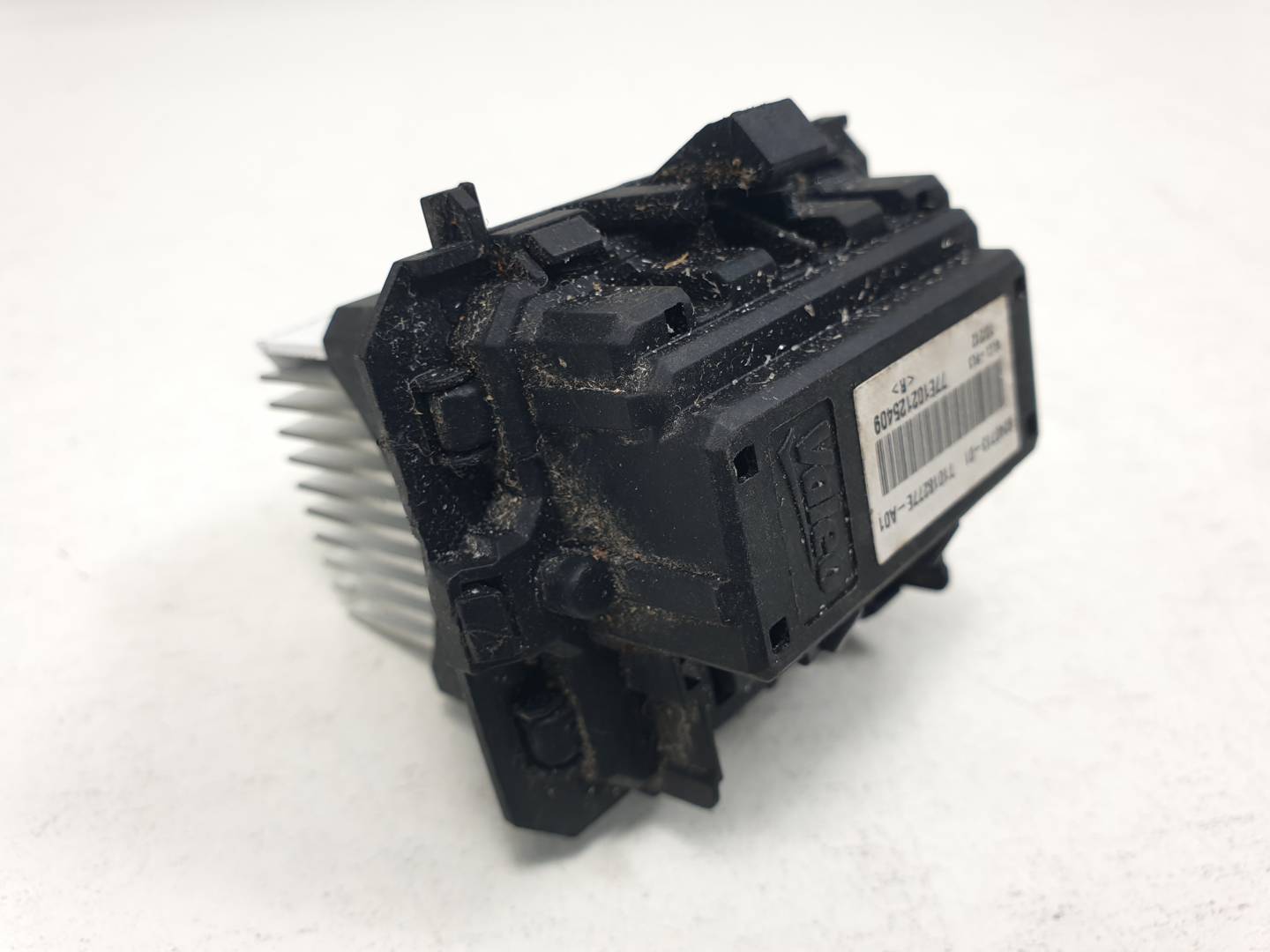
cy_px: 476
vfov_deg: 53.1
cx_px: 635
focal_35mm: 26
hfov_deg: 67.3
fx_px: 954
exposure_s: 1/183
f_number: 2.4
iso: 50
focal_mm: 4.3
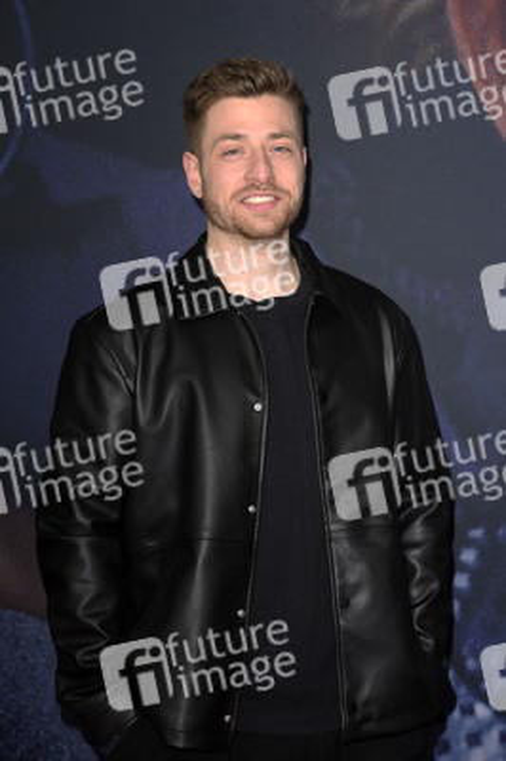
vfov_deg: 18.3
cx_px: 253
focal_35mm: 112
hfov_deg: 12.2
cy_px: 380
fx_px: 2365
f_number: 5.6
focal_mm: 112
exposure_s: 1/250
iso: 1000
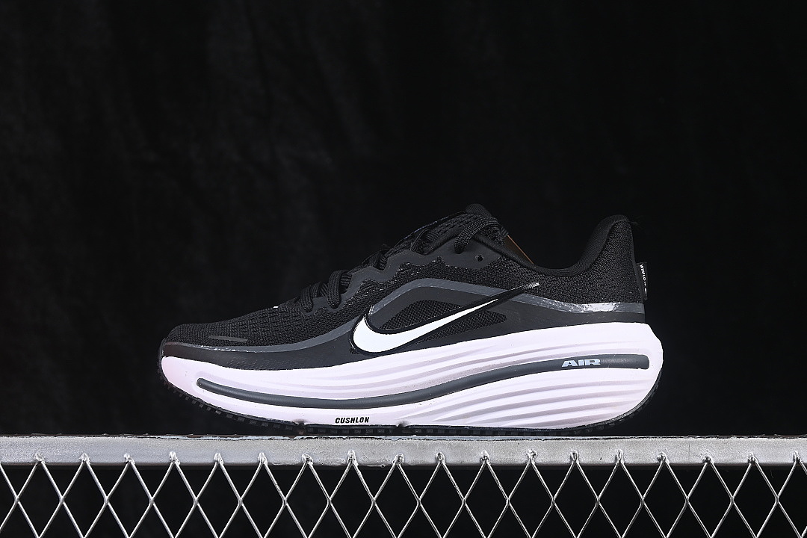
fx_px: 1681
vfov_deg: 18.2
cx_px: 404
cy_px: 269
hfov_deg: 27.0
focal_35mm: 75
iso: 160
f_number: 6.3
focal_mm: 50
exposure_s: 1/60
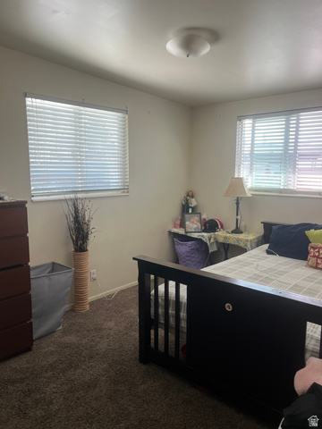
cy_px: 214
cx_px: 161
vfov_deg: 67.3
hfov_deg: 53.1
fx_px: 322
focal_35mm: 26
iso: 40
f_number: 1.6
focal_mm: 5.1
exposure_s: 1/121
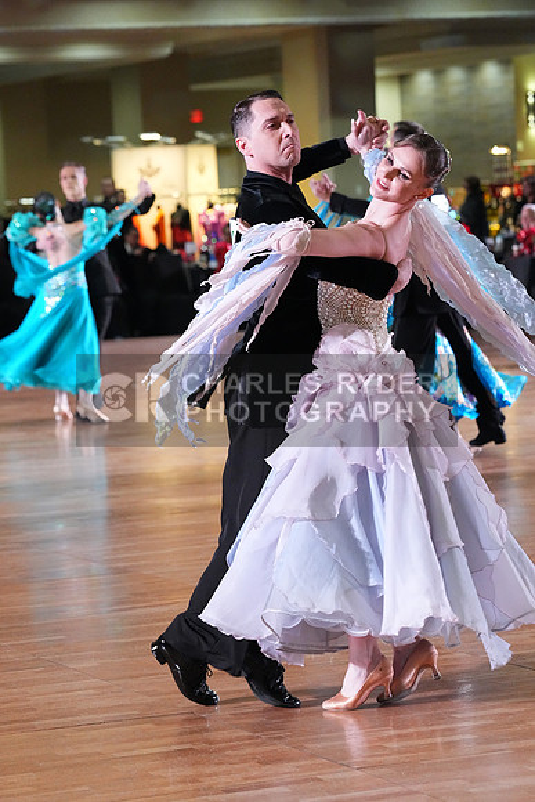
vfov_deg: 15.2
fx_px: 3007
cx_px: 268
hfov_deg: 10.2
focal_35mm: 135
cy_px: 401
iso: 10000
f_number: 5.6
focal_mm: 135
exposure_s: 1/400
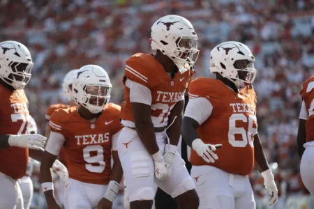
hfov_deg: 10.3
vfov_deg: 6.9
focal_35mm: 200
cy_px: 104
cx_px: 157
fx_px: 1744
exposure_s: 1/4000
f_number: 2.8
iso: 400
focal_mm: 200
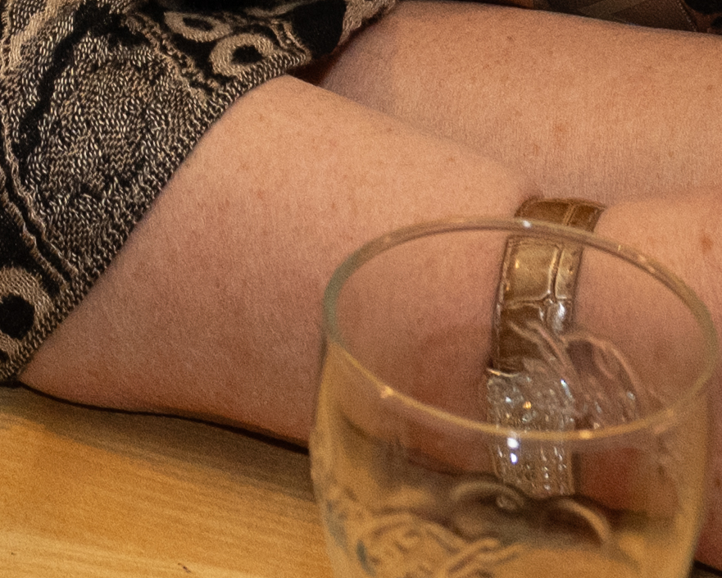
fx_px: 4509
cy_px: -1643
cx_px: -428
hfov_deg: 8.9
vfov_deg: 6.2
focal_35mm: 211
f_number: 4.5
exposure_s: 1/200
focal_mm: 24
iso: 640
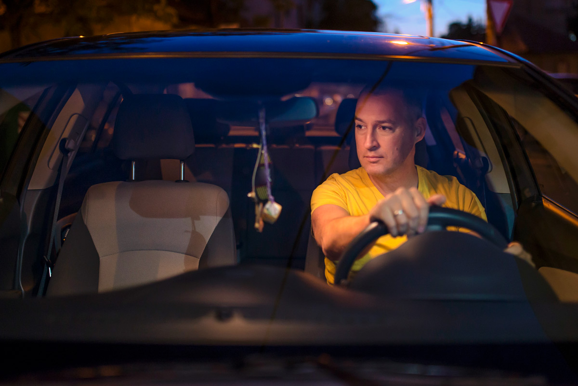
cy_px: 193
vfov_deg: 37.9
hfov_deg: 54.4
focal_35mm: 35
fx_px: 562
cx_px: 289
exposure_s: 1/80
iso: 500
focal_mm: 35
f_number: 1.4
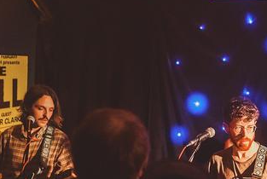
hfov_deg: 23.3
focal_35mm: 86
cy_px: 74
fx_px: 639
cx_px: 203
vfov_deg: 15.9
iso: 12800
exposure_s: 1/125
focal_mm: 35
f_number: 1.8
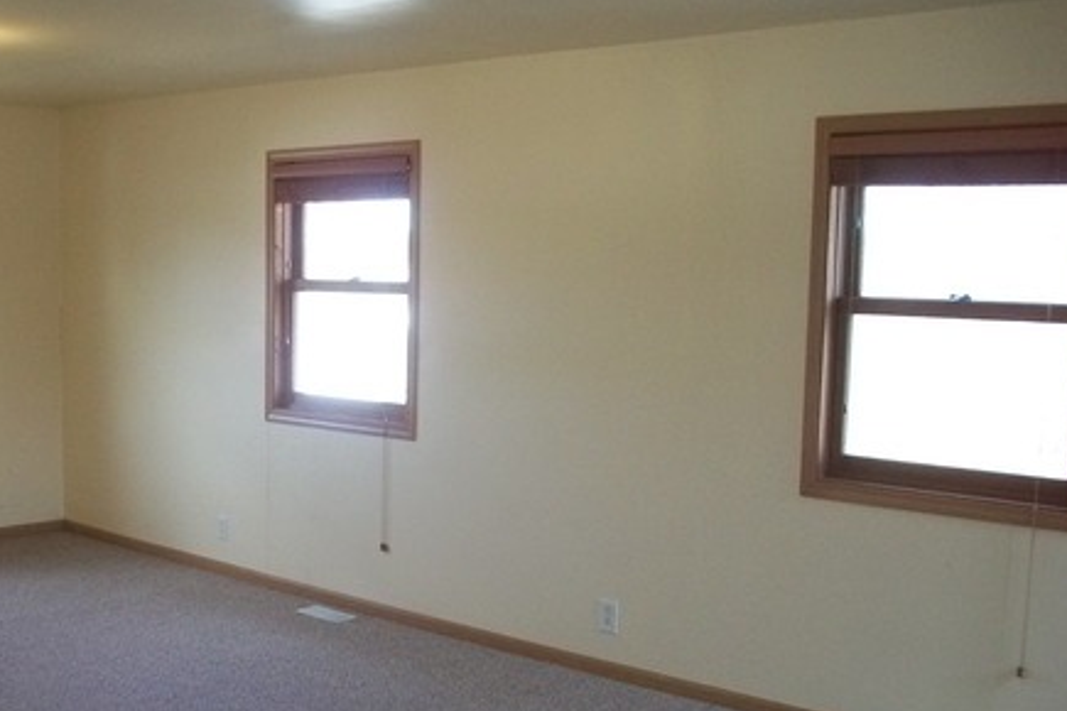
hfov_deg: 39.6
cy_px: 500
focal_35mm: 49
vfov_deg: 27.3
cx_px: 314
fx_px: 1452
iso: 160
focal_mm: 5.7
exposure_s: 1/40
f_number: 2.9
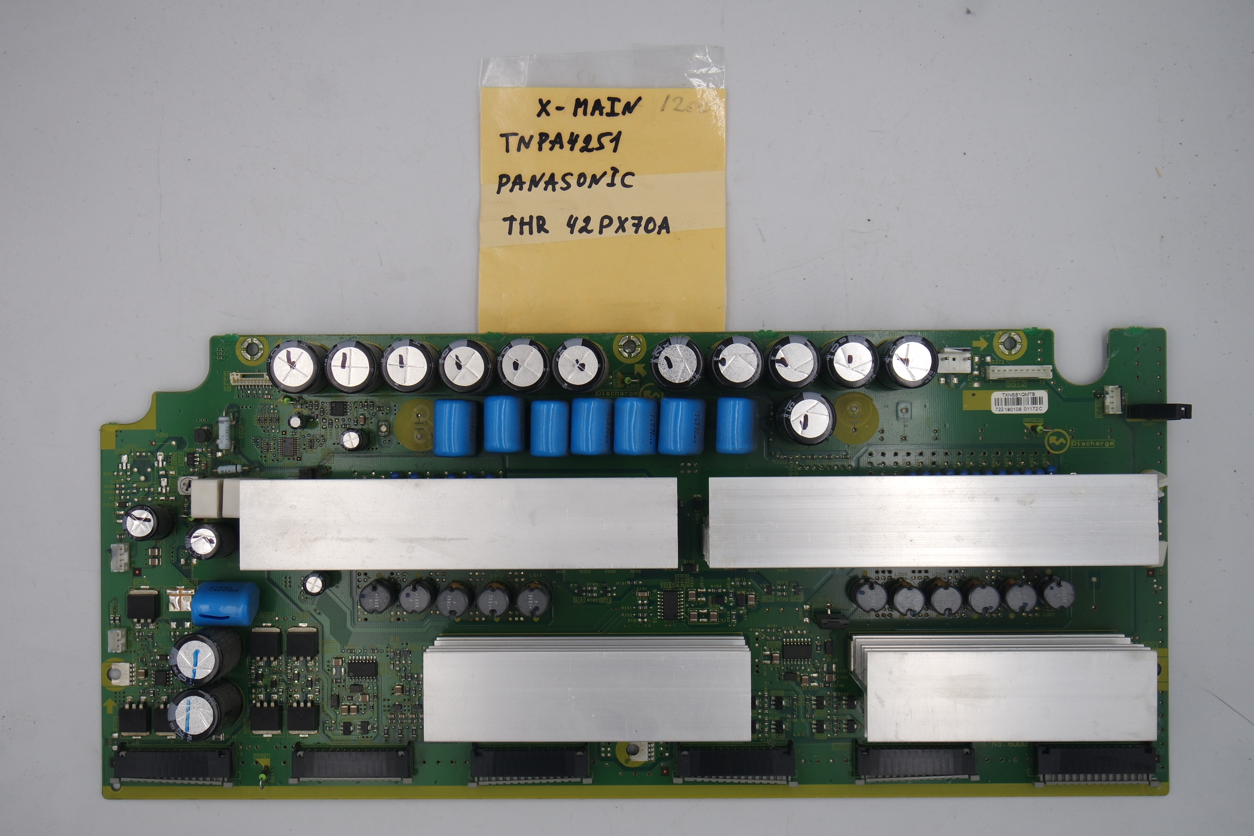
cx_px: 627
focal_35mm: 43
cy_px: 418
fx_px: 1498
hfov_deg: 45.4
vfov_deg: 31.2
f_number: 5.6
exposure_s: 1/125
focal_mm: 16
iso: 160
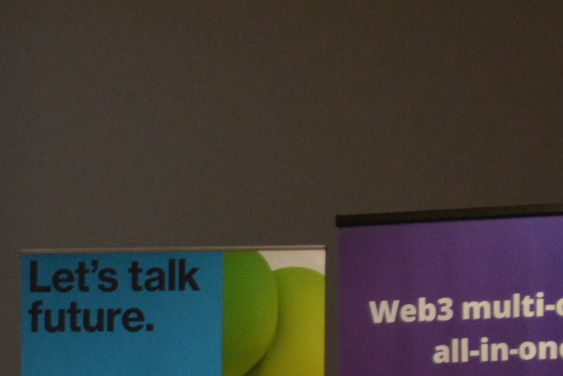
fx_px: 4723
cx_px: -332
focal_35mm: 302
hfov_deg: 6.7
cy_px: 452
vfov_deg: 4.5
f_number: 5.6
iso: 1400
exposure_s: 1/60
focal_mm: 50
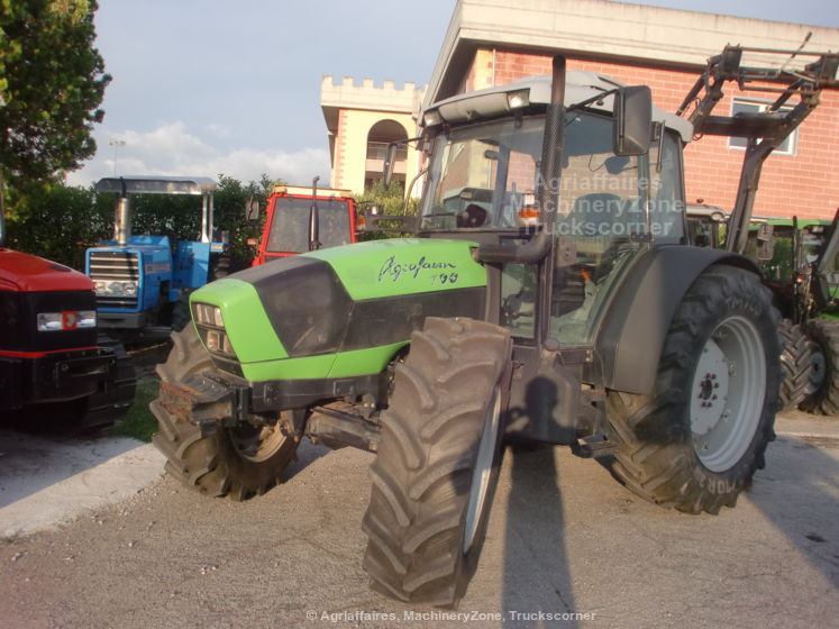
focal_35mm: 28
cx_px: 420
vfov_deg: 49.7
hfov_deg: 63.5
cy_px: 314
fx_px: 679
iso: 64
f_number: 2.6
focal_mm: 4.65
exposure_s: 1/640
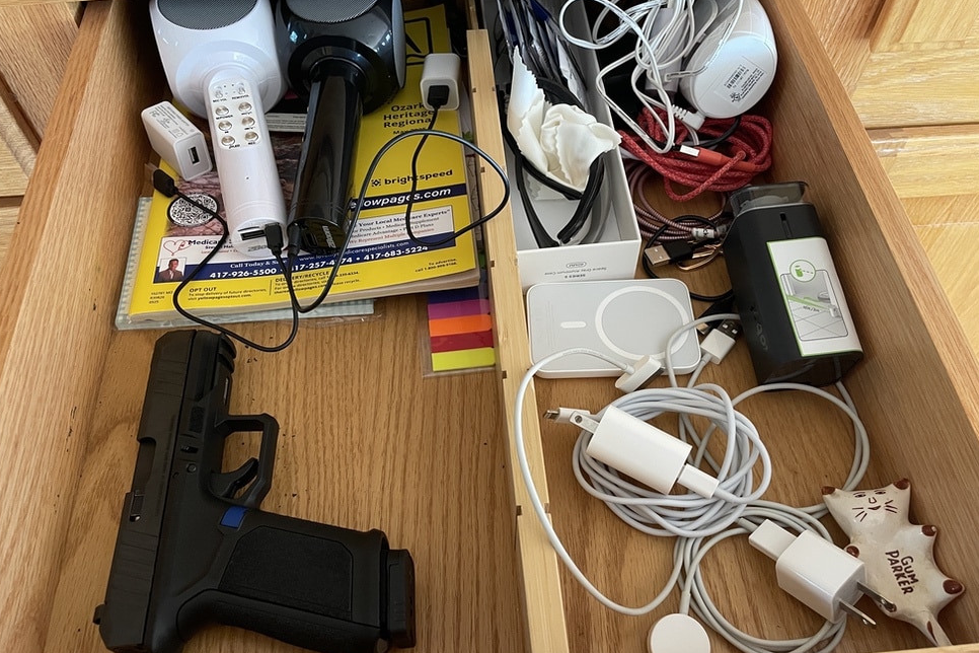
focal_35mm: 28
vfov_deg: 46.2
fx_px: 761
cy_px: 377
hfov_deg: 65.5
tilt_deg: -59.0
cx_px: 475
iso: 400
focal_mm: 4.2
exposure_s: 1/60
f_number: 1.6
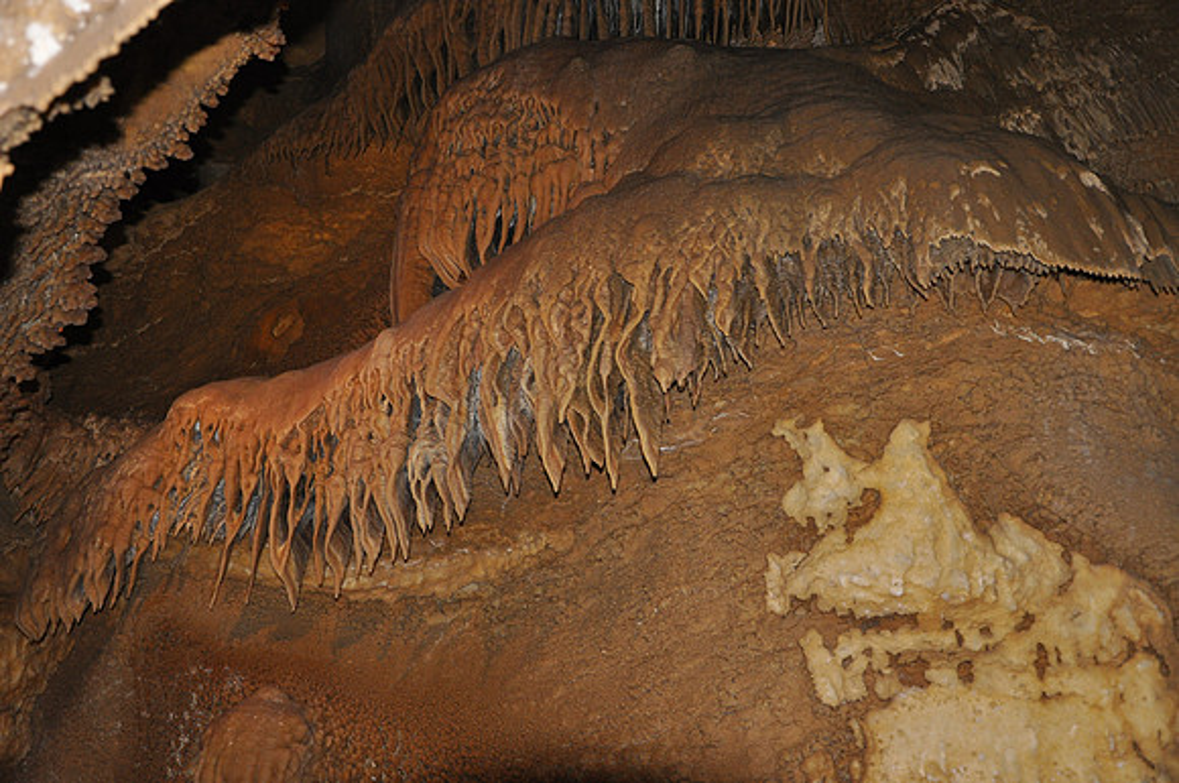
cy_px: 392
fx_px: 1226
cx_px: 590
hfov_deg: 51.3
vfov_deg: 35.4
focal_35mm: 38
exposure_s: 1/60
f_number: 4
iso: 800
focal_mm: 25
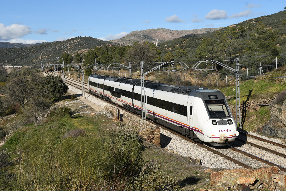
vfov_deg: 22.6
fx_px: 477
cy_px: 96
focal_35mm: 60
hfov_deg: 33.4
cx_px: 143
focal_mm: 40
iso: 200
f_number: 8
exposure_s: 1/800
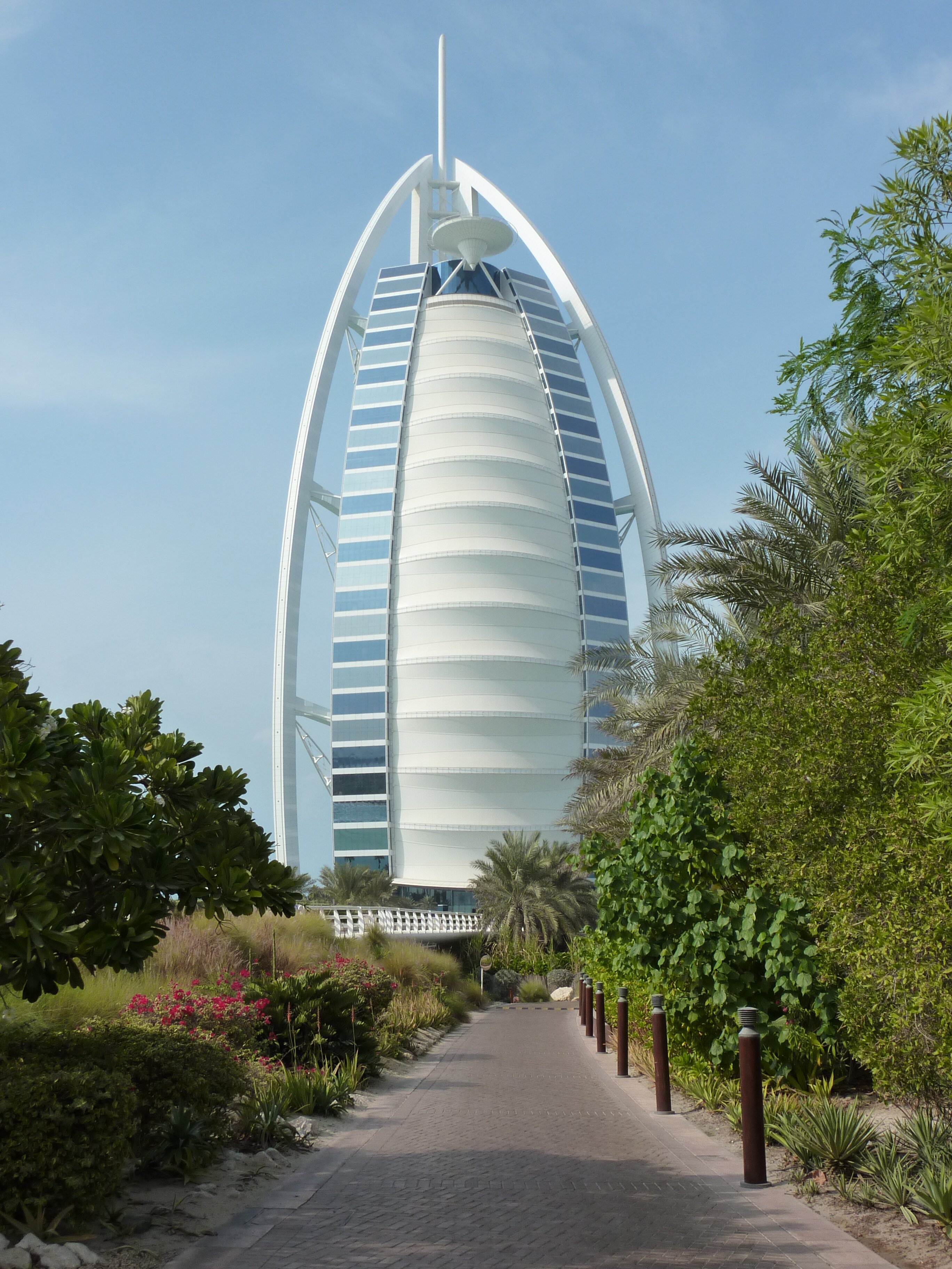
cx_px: 476
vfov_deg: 50.1
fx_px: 1357
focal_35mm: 37
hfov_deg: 38.7
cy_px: 634
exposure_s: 1/500
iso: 125
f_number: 5.6
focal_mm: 6.1
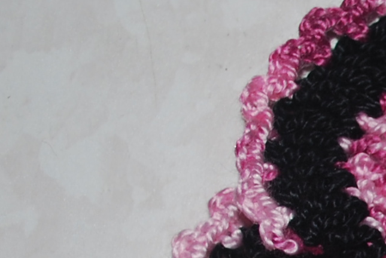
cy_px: 487
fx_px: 1933
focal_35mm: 180
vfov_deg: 7.4
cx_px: 829
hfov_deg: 10.3
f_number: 4
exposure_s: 1/125
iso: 100
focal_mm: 20
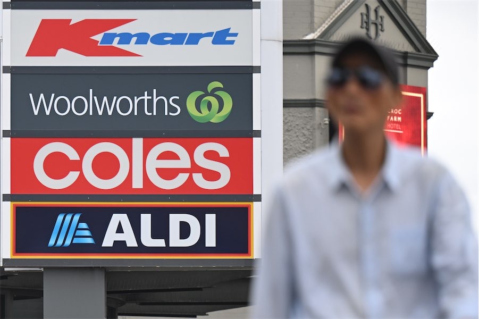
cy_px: 160
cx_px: 240
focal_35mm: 125
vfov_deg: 11.0
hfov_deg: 16.4
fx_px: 1662
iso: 400
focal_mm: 125
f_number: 2.8
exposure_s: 1/1600
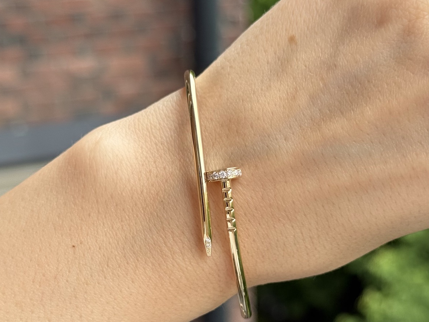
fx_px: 805
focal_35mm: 65
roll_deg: +2.2
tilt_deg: -19.8
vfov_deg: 22.6
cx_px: 214
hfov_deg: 29.8
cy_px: 177
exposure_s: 1/496
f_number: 1.78
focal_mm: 6.76
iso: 64
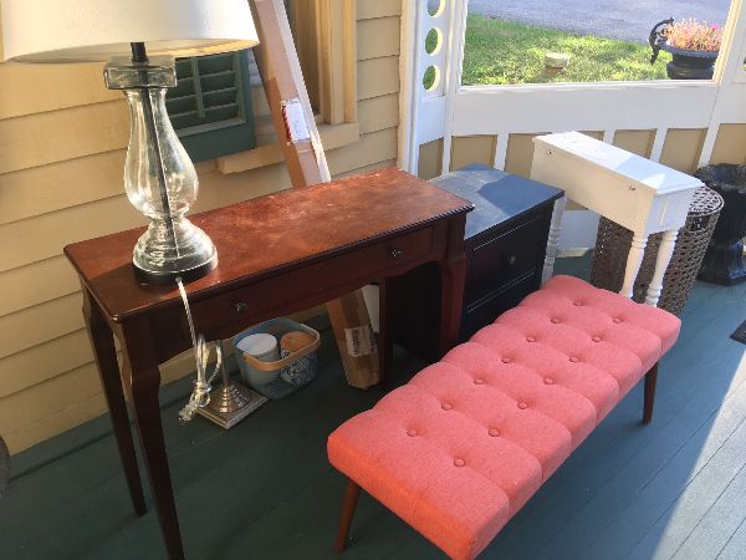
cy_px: 280
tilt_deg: -31.2
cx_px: 373
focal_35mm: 29
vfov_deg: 48.2
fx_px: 625
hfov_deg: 61.7
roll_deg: -0.7
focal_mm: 4.15
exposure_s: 1/60
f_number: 2.2
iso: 25
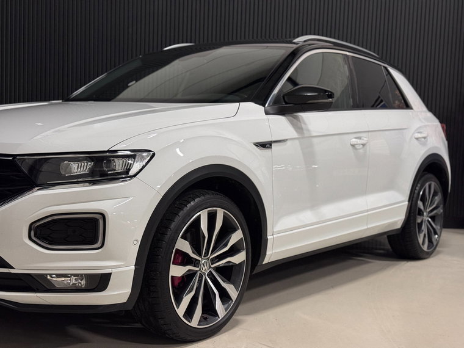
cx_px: 232
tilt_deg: -3.9
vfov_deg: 30.3
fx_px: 643
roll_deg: -2.1
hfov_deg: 39.7
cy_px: 174
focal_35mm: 48
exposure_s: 1/33
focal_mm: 6.76
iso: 320
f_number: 1.78
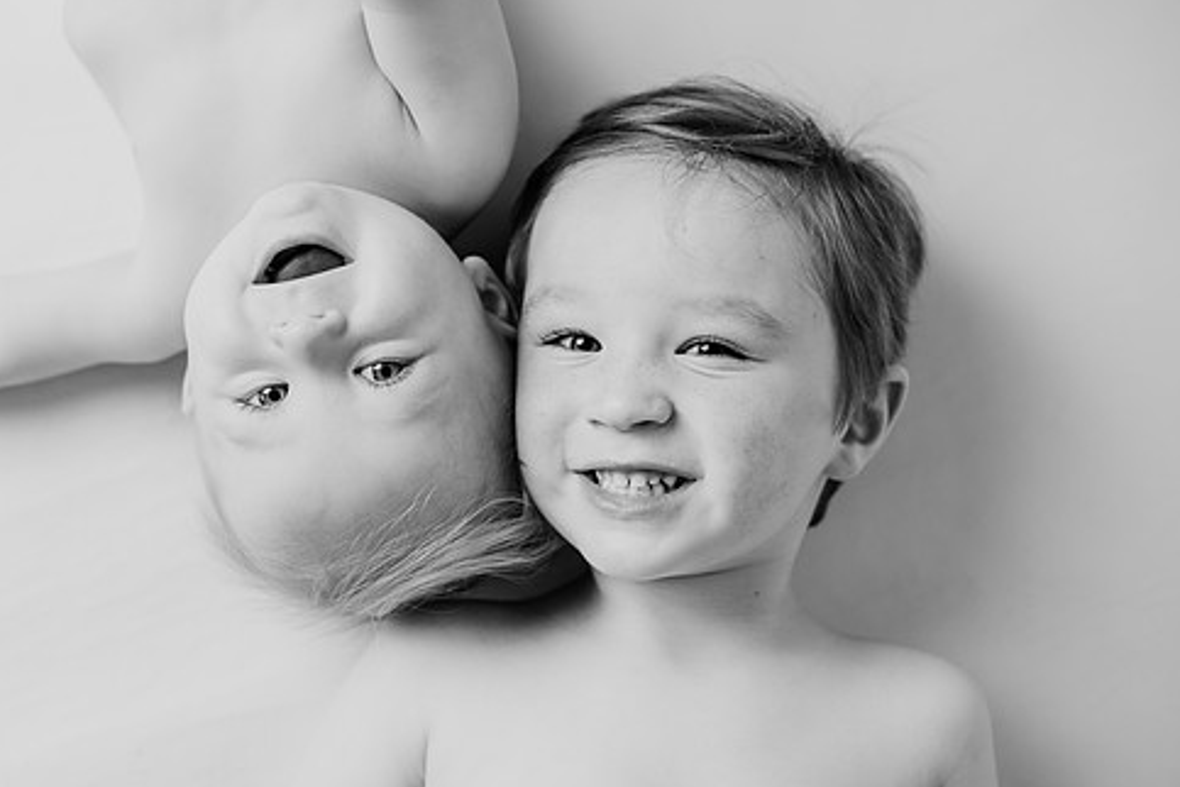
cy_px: 341
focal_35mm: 60
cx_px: 484
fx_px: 1967
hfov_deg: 33.3
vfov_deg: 22.6
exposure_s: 1/160
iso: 100
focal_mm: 50
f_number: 2.8
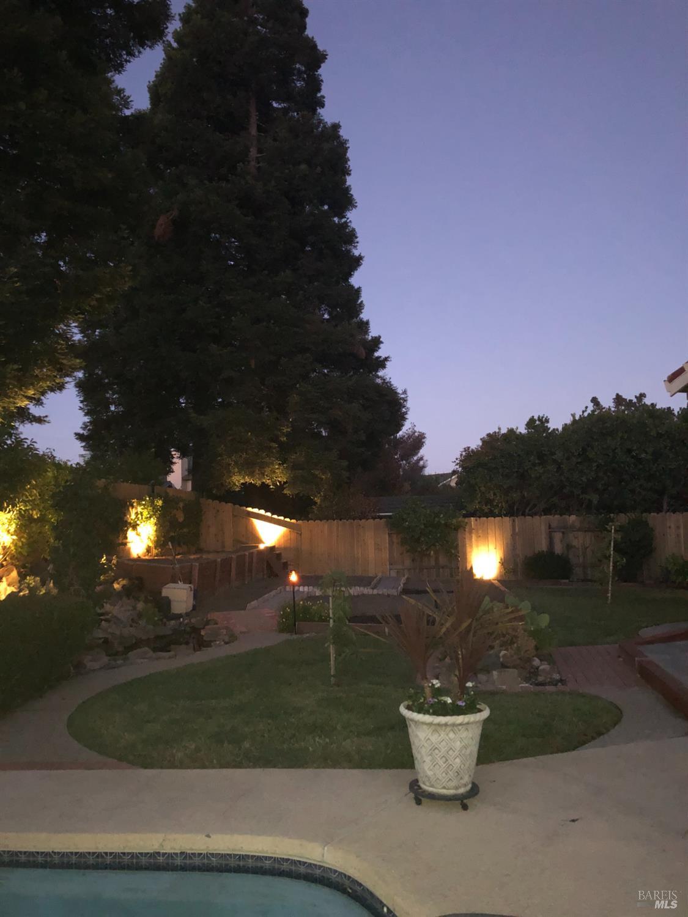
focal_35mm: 28
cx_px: 344
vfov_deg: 63.4
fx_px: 742
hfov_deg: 49.7
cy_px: 458
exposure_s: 1/4
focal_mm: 3.99
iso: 800
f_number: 1.8
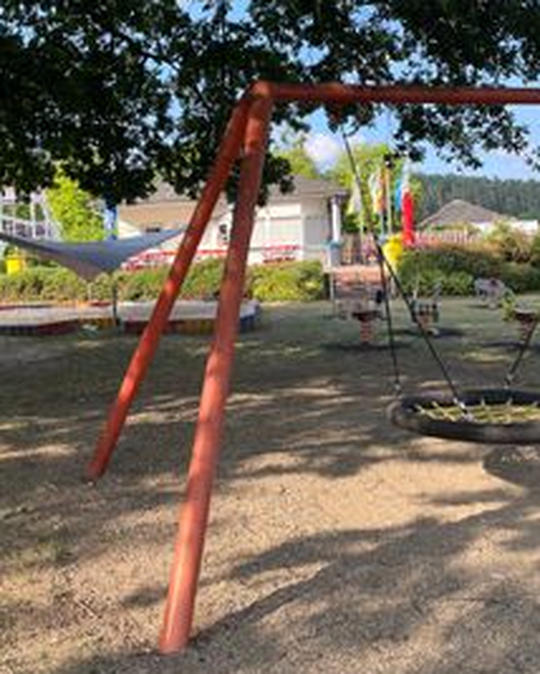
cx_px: 214
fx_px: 758
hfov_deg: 39.0
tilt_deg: +1.0
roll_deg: +3.3
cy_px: 240
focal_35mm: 38
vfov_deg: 47.3
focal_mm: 5.1
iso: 50
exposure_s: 1/723
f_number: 1.6
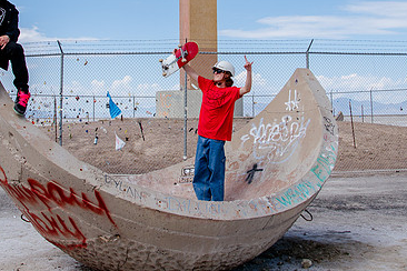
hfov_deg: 38.9
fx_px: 577
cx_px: 186
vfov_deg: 25.8
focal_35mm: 51
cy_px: 40
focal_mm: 24
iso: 160
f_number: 6.3
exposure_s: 1/800
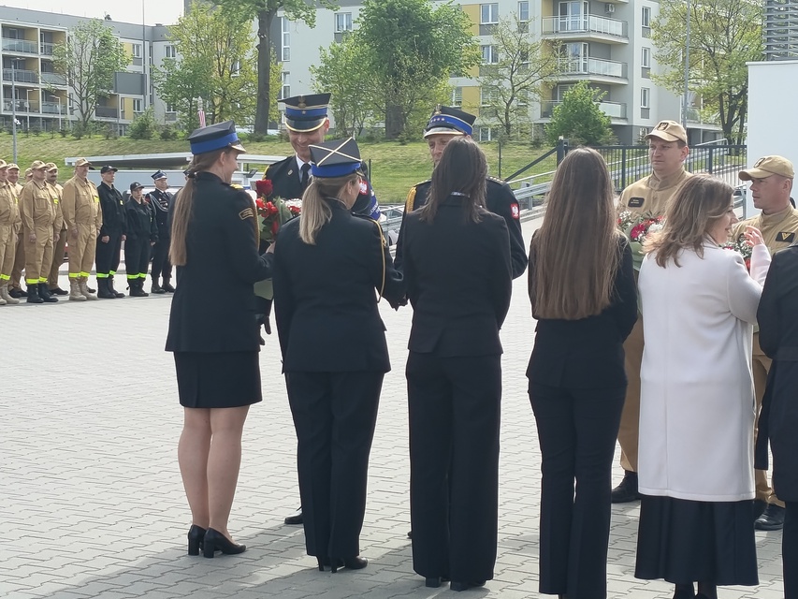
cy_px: 300
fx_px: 1914
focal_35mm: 83
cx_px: 399
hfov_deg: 23.6
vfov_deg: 17.8
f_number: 1.7
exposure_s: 1/226
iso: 50
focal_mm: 5.27
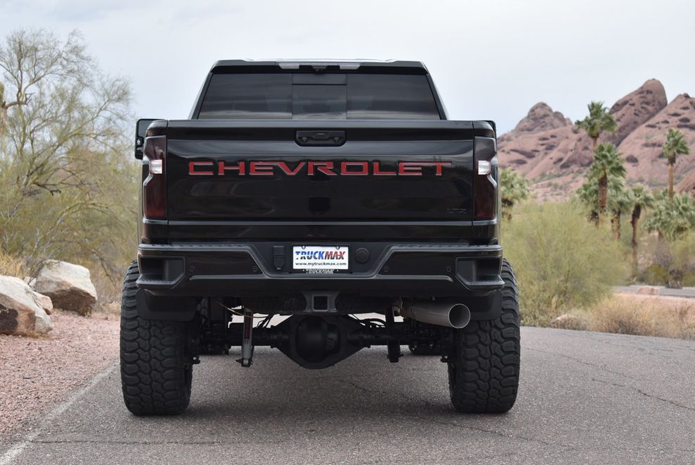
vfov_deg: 16.9
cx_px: 349
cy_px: 231
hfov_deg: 25.0
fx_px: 1566
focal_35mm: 81
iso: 220
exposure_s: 1/250
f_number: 5.6
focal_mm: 52
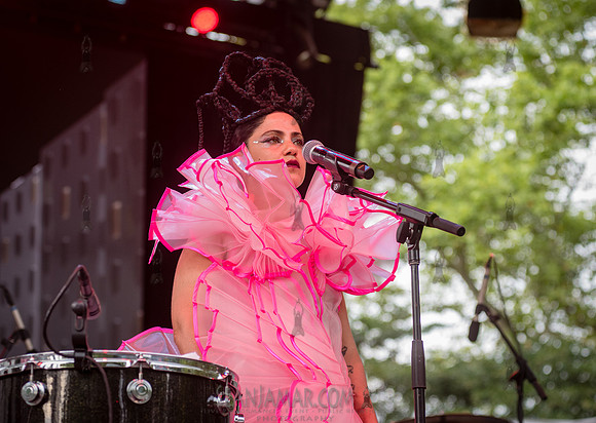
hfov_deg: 21.5
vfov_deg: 15.4
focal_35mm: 93
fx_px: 1570
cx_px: 265
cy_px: 202
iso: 1000
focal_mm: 80
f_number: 4
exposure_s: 1/320
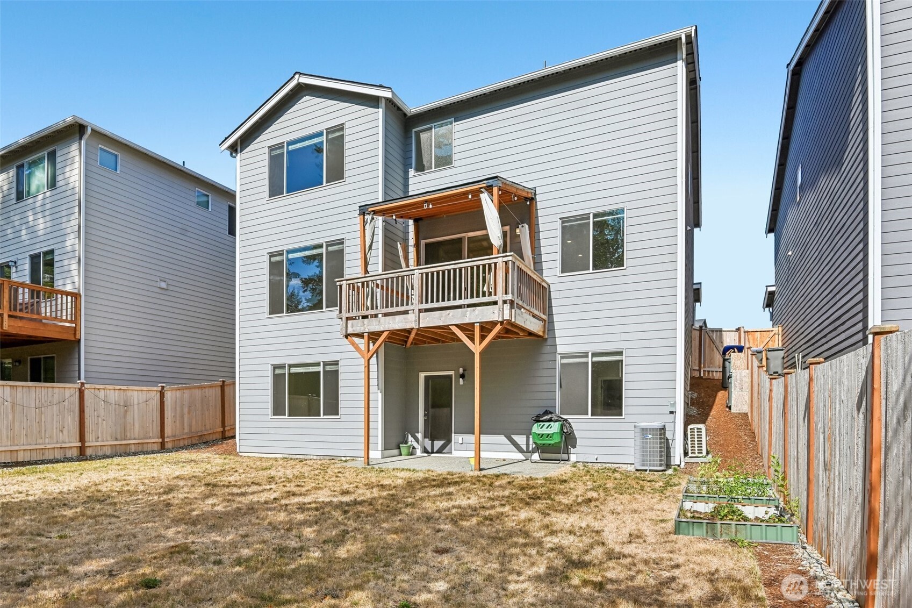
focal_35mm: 19
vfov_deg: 64.5
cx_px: 456
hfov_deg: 86.9
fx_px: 481
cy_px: 304
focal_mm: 19
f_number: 8
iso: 400
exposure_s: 1/1600
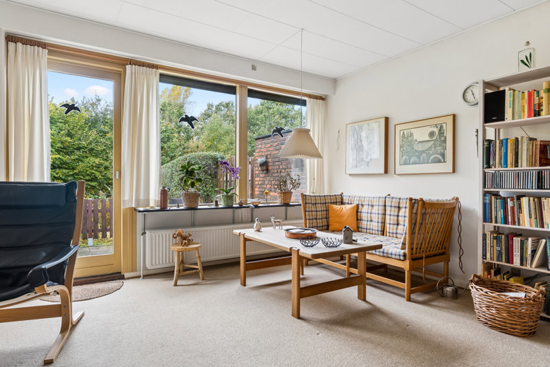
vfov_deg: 57.8
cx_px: 275
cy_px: 184
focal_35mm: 22
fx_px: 332
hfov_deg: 79.2
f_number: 8
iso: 200
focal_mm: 14.5
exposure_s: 1/2
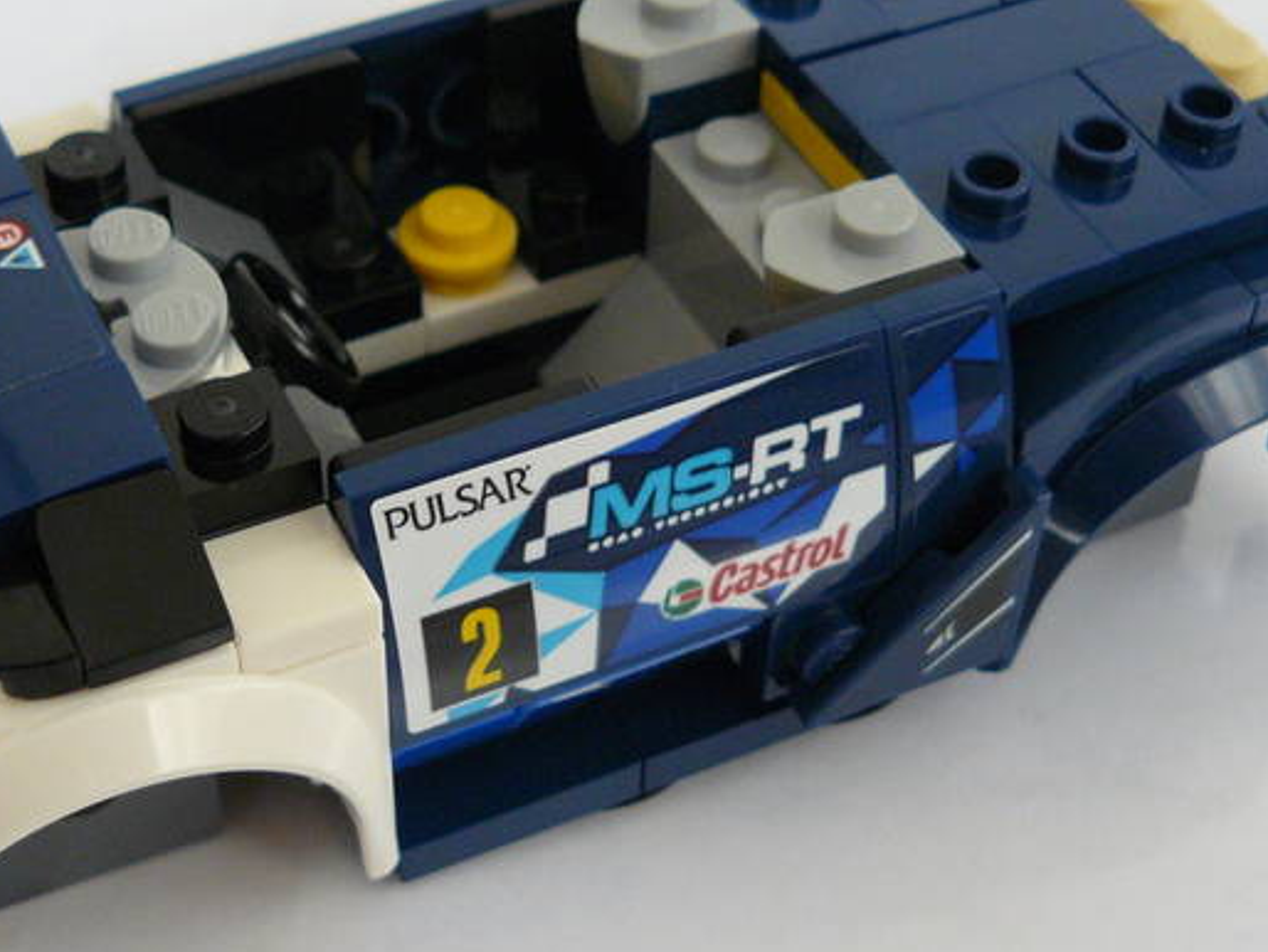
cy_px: 534
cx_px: 410
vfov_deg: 23.3
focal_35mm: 63
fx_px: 2309
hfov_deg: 30.5
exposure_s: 1/20
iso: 200
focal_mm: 6
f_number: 2.8
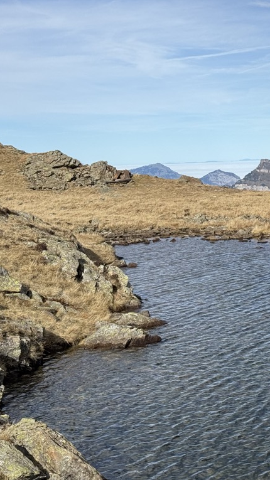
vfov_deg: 30.2
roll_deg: +2.0
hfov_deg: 16.6
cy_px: 240
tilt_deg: -5.2
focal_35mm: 70
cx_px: 308
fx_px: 891
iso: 80
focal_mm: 6.76
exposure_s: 1/9901
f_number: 1.78
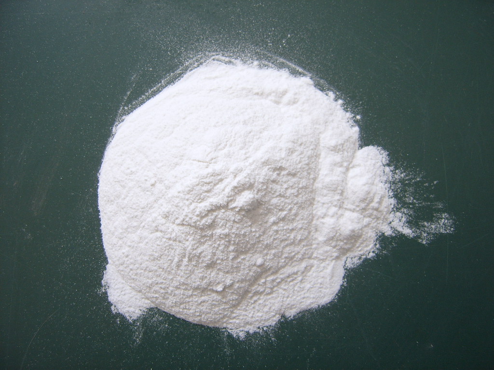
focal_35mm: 35
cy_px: 185
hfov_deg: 52.6
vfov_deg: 40.7
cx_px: 247
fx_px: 499
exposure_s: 1/30
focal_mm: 5.8
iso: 55
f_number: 2.8
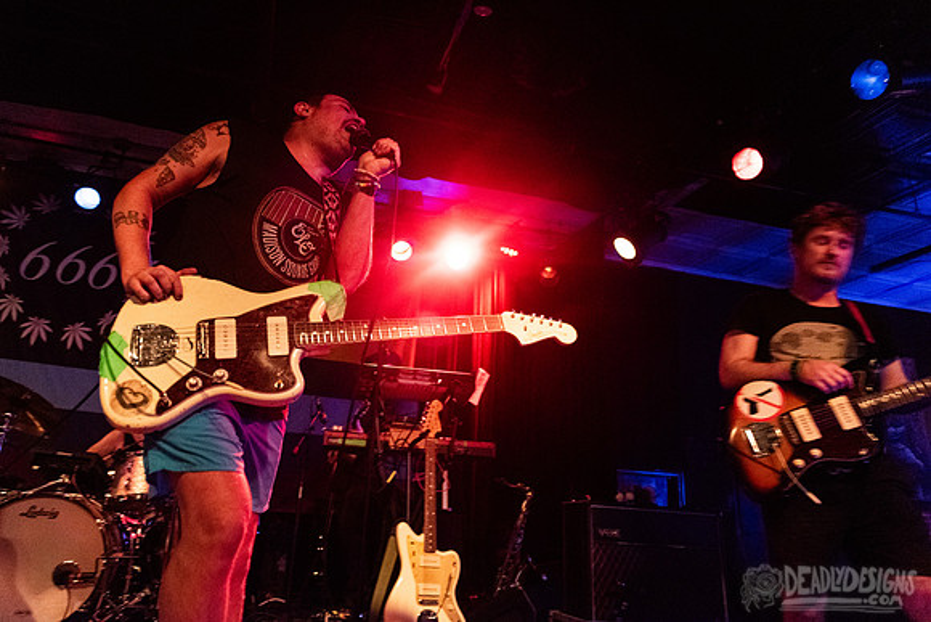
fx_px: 653
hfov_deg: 70.9
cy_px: 295
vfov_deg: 50.8
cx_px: 441
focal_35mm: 25
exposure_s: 1/100
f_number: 3.2
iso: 6400
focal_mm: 24
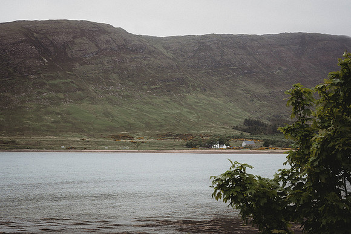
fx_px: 731
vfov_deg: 18.2
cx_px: 176
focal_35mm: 75
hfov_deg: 27.0
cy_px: 117
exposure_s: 1/250
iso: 160
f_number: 6.3
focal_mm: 50
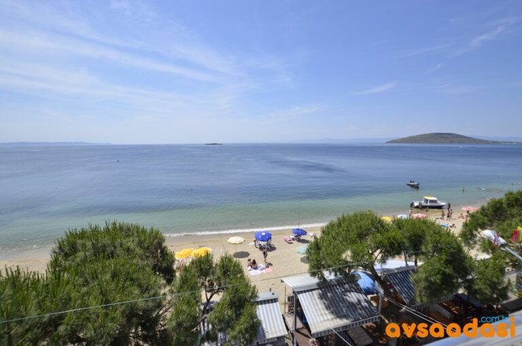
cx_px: 261
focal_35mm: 15
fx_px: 217
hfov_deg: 100.5
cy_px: 173
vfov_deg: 77.1
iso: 100
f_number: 9.5
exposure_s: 1/350
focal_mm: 10
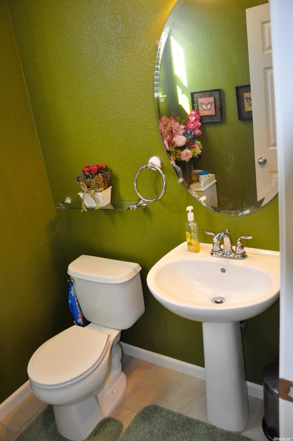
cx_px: 146
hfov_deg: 47.8
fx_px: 330
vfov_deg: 67.4
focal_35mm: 27
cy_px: 220
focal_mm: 18
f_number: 5
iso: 1600
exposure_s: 1/80
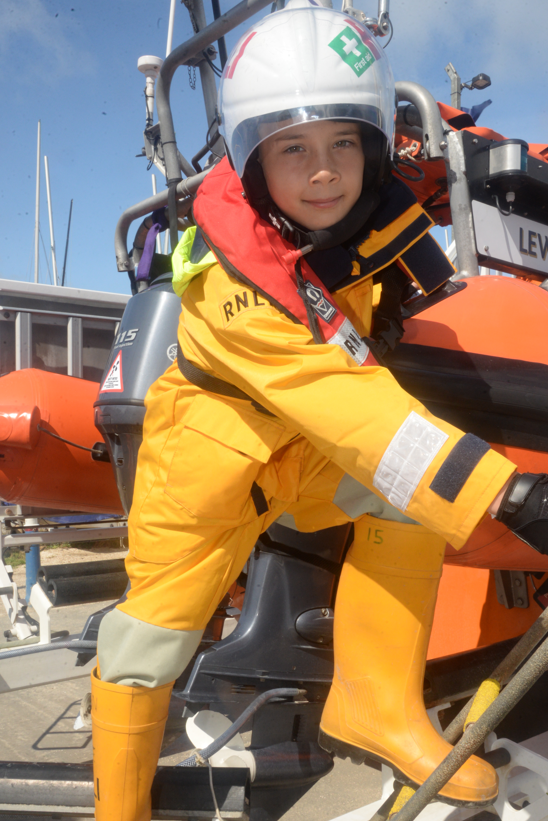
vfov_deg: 50.6
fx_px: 867
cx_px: 296
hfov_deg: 35.1
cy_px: 459
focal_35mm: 38
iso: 800
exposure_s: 1/200
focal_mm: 30
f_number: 22
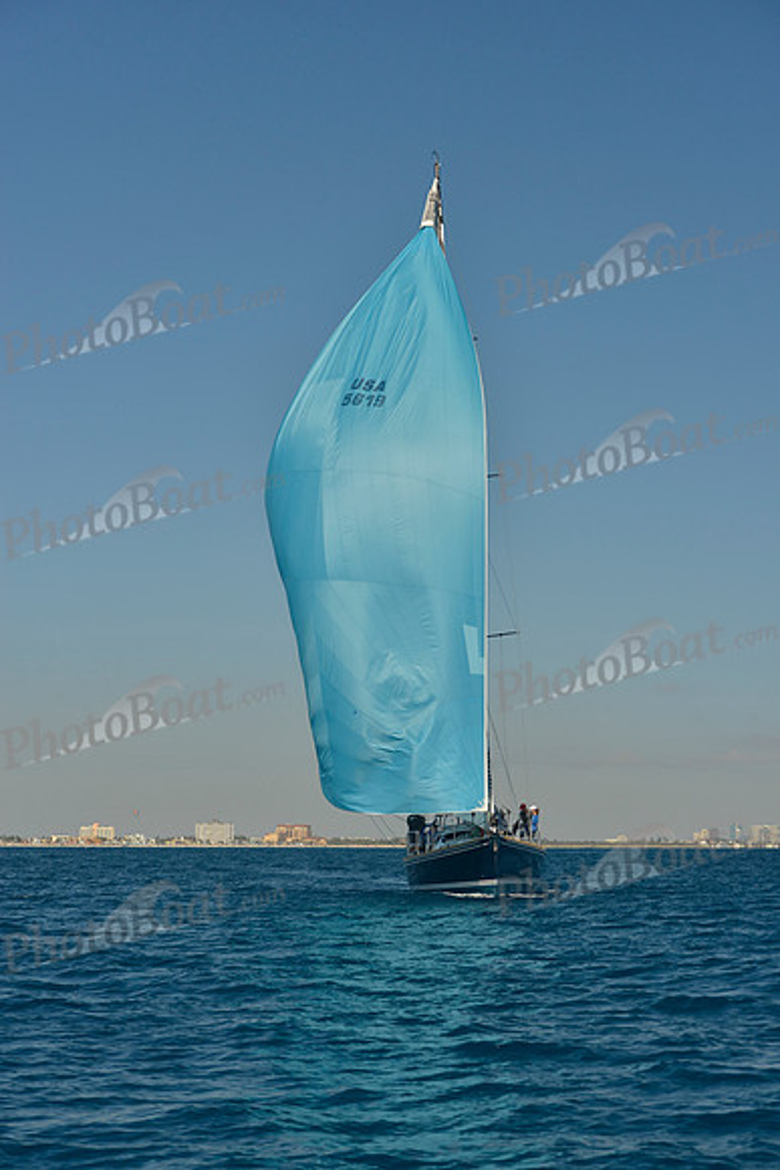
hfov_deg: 19.5
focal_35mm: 70
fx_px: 2273
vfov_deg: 28.8
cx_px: 390
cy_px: 585
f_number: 8
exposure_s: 1/500
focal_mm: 70
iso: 200
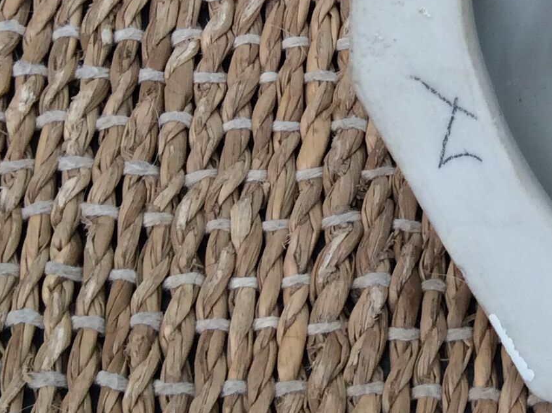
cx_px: 562
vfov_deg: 14.6
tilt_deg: -59.7
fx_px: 1561
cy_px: -67
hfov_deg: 19.4
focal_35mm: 98
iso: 40
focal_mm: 3.3
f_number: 2.4
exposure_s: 1/33
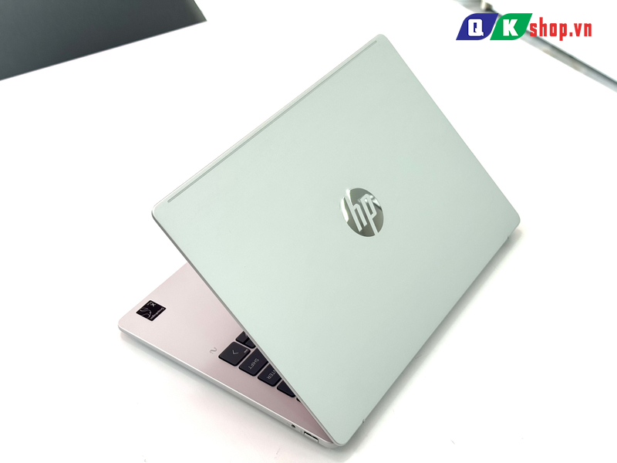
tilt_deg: -40.2
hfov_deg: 39.7
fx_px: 856
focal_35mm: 48
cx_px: 308
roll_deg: +1.2
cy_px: 232
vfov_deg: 30.3
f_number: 1.78
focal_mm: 6.76
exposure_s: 1/345
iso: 64
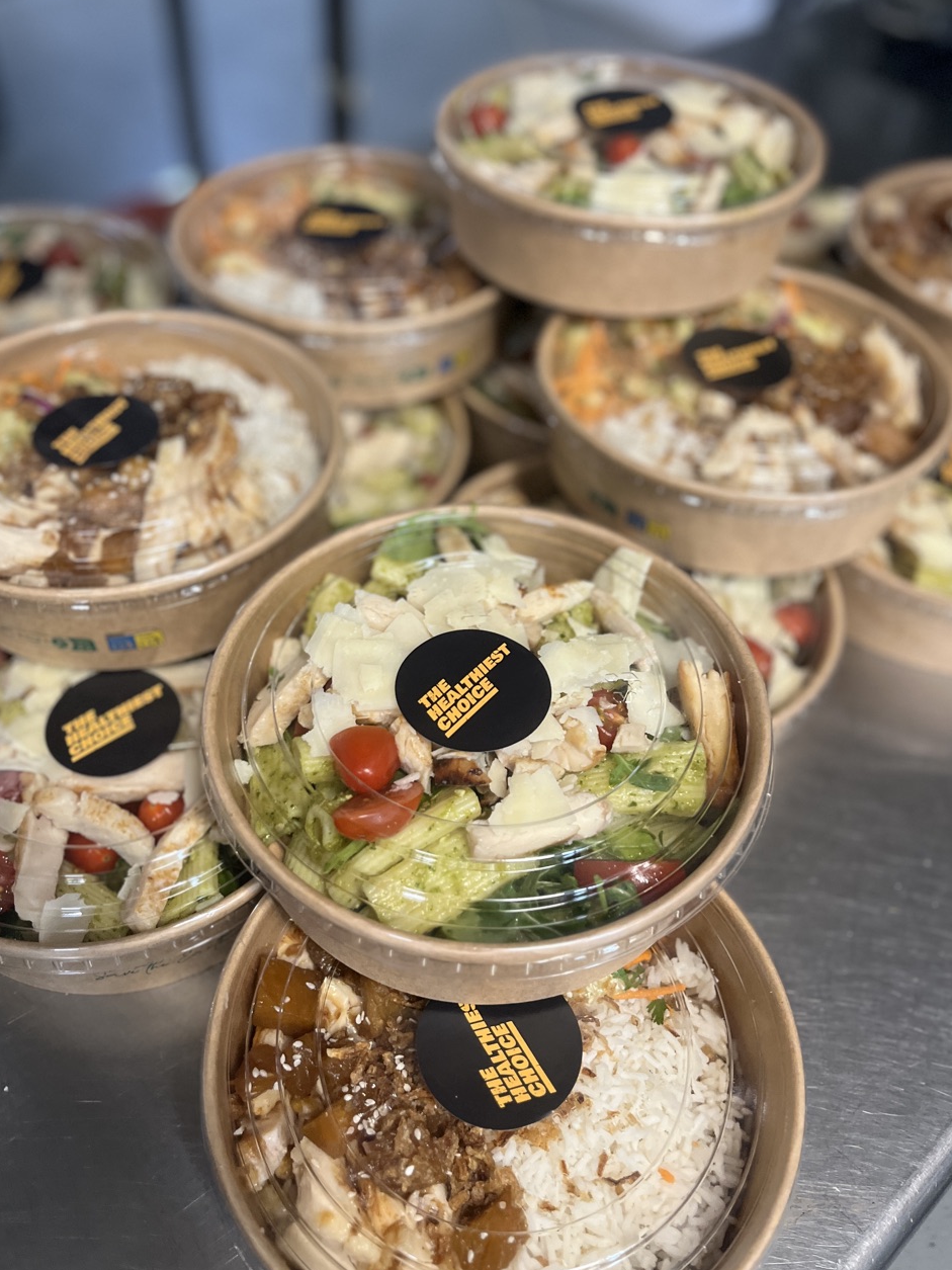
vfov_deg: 61.6
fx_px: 1064
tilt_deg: -45.4
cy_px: 584
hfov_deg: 48.2
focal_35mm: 29
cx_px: 448
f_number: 1.6
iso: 250
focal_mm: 5.1
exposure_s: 1/50
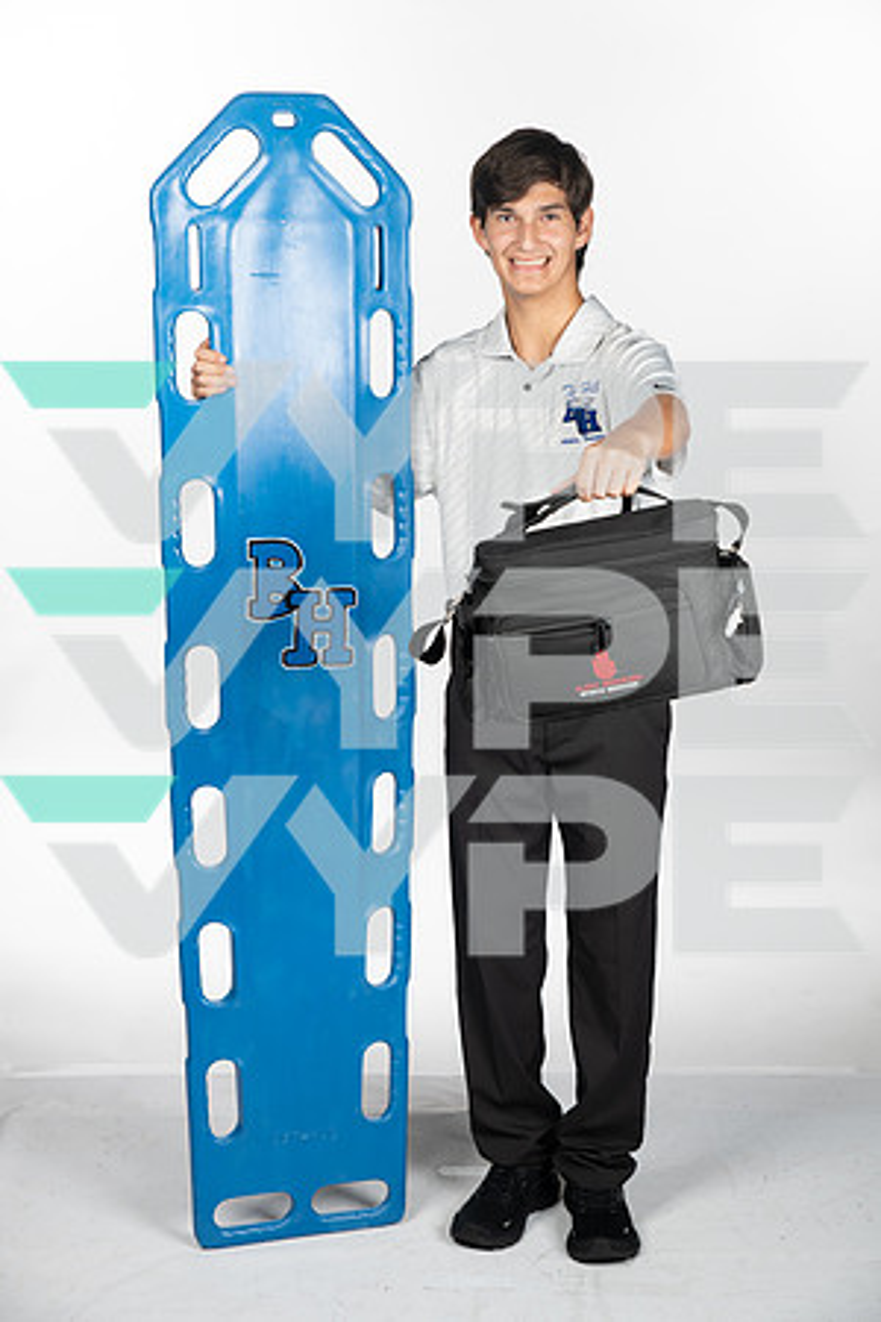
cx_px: 440
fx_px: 2129
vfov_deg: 34.5
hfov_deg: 23.4
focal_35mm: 58
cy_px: 661
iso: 200
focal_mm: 58
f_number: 7.1
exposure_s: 1/500
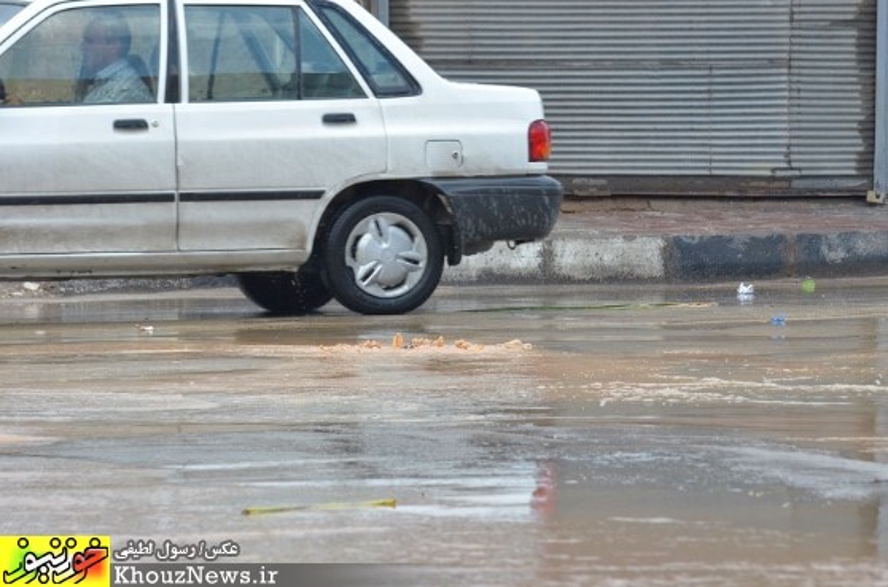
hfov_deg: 6.9
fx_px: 7381
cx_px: 444
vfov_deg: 4.6
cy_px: 294
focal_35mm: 300
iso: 1600
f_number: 16
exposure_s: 1/500
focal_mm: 200
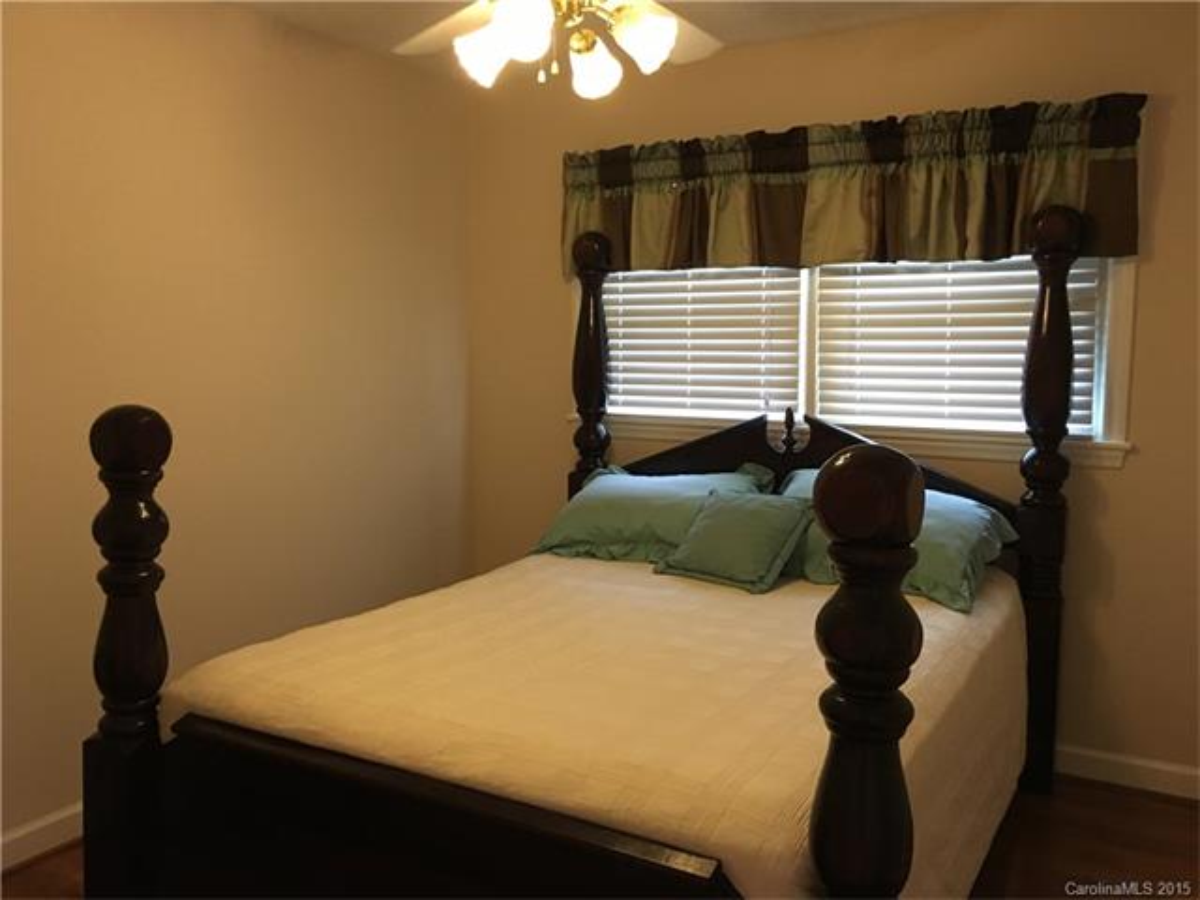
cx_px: 600
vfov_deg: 48.2
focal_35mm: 29
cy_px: 450
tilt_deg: -6.1
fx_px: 1005
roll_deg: +1.2
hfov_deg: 61.7
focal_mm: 4.15
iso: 160
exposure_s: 1/30
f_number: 2.2
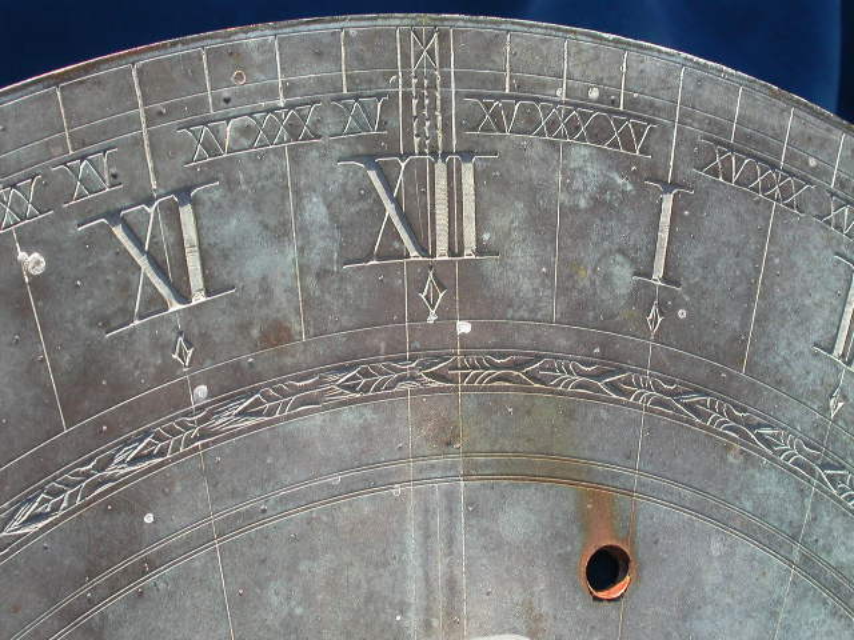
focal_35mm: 82
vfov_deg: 18.0
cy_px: 320
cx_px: 427
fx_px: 2023
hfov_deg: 23.8
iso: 100
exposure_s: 1/260
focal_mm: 17.1
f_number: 4.6
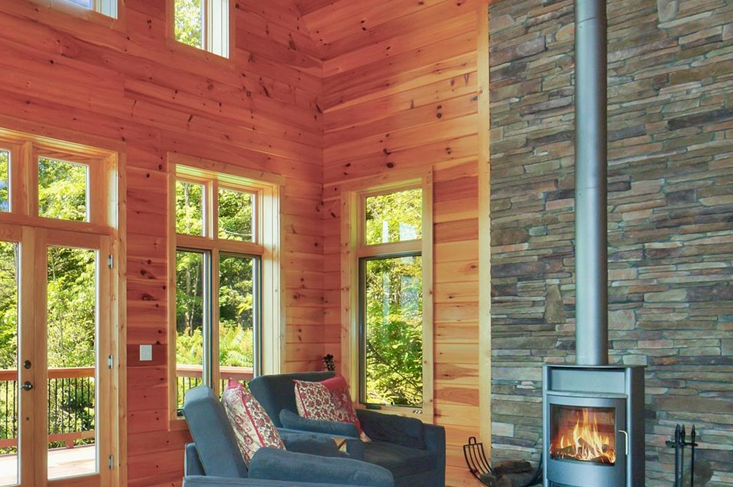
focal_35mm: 32
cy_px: 359
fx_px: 650
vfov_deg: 40.0
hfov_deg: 50.2
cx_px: 37
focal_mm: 11
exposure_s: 1/60
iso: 100
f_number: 8
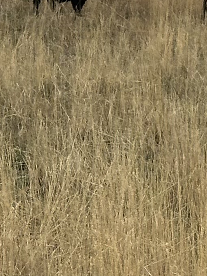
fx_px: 2256
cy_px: -34
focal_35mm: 283
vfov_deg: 7.0
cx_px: 588
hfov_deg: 5.0
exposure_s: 1/2976
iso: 64
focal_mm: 6.86
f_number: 1.78
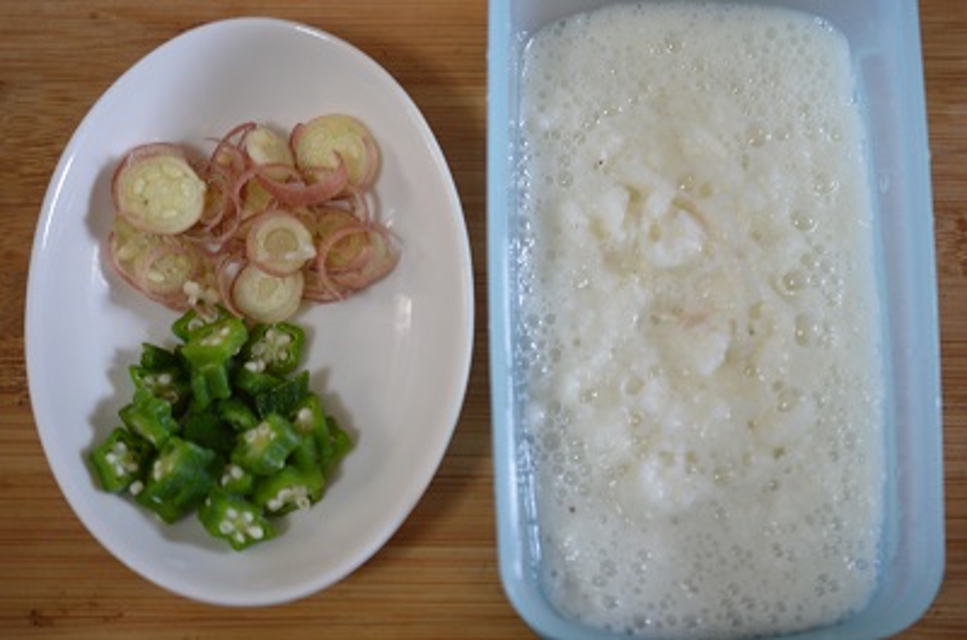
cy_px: 320
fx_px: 1608
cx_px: 484
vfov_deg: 22.5
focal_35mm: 60
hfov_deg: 33.5
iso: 100
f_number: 3
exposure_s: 1/10
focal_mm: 40
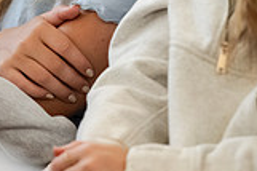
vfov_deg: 3.0
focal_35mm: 451
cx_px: 46
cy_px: -122
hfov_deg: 4.6
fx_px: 3216
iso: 5000
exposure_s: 1/200
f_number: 2.8
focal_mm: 125
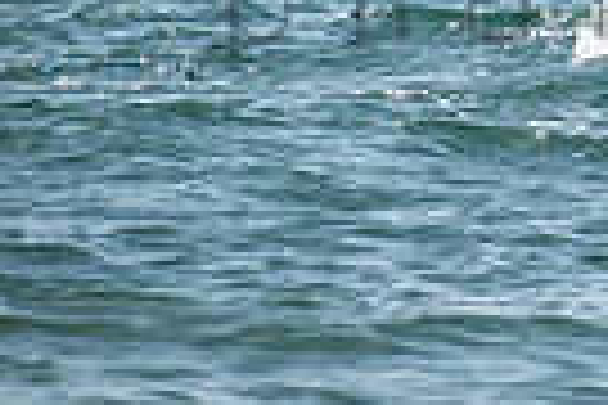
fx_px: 12210
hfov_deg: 2.8
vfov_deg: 1.9
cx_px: 1230
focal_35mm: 723
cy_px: -335
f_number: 6.3
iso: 200
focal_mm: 112
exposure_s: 1/1000
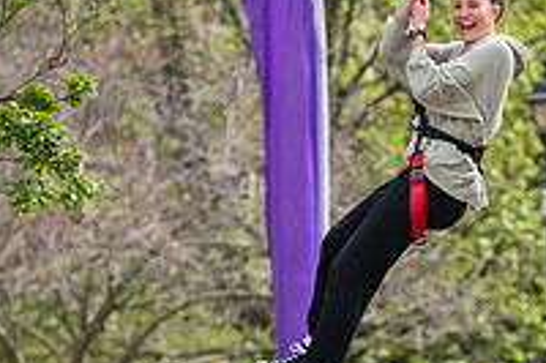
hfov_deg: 3.9
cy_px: 187
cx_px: 478
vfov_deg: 2.6
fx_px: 7925
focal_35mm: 523
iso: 160
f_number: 4
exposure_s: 1/800
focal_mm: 180
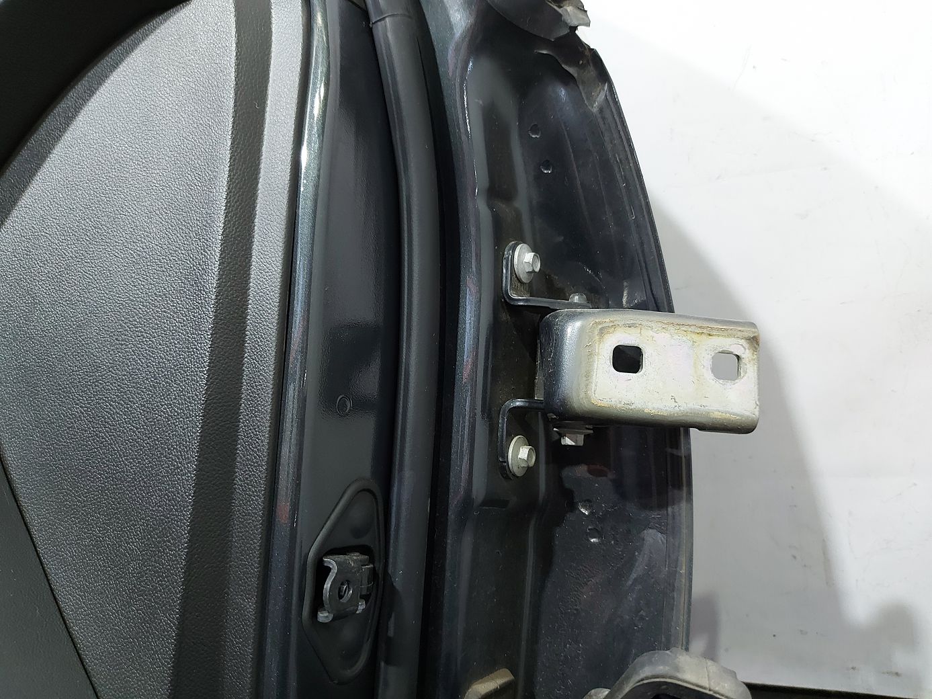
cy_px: 350
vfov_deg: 56.8
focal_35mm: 24
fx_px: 646
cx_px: 466
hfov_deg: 71.6
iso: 200
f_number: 1.8
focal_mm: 5.23
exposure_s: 1/33
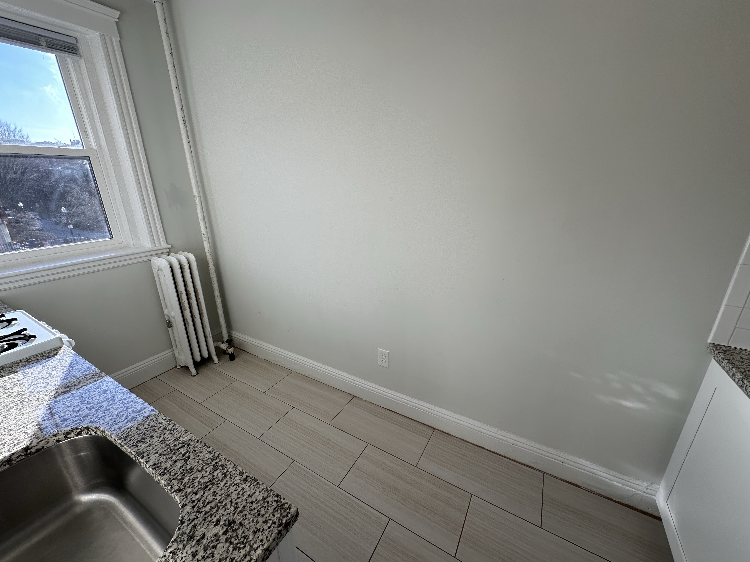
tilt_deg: -18.6
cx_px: 375
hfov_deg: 102.1
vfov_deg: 85.7
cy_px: 281
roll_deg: +1.2
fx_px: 303
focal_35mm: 14
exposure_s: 1/267
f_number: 2.2
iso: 40
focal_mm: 2.22
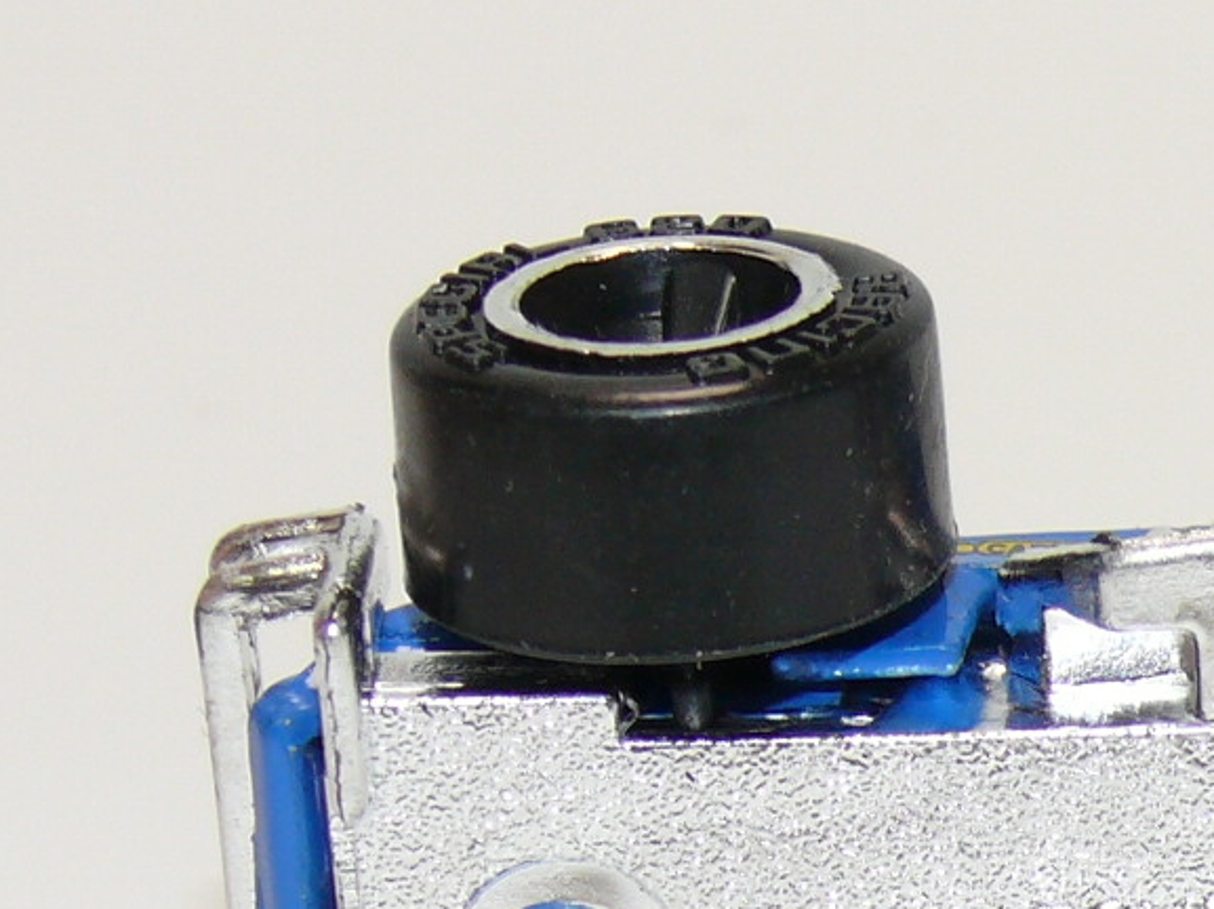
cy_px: 835
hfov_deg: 7.9
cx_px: 1540
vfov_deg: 6.0
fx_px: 8657
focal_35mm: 247
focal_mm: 12.5
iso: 100
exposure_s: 1/30
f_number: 4
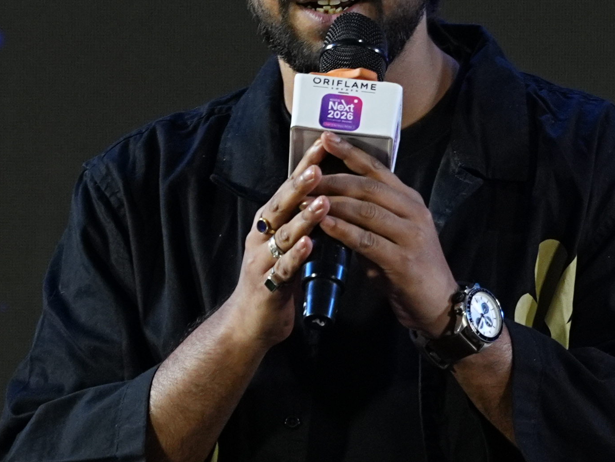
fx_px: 17766
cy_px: 771
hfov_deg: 2.0
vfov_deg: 1.5
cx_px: 359
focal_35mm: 1000
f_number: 3.5
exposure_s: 1/200
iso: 640
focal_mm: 151
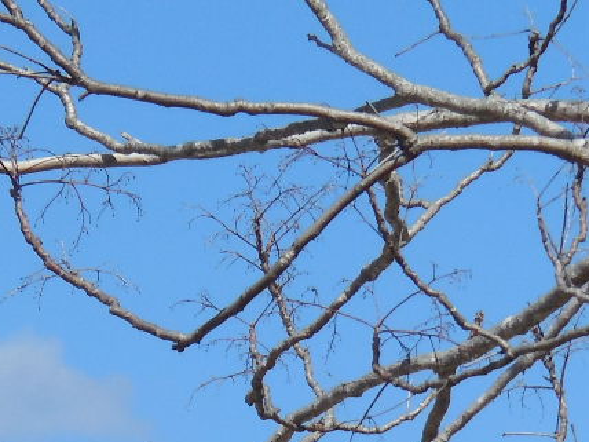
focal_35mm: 348
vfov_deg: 4.2
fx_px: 5921
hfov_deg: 5.7
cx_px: 661
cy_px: 738
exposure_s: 1/1250
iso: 125
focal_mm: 16.5
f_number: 4.6
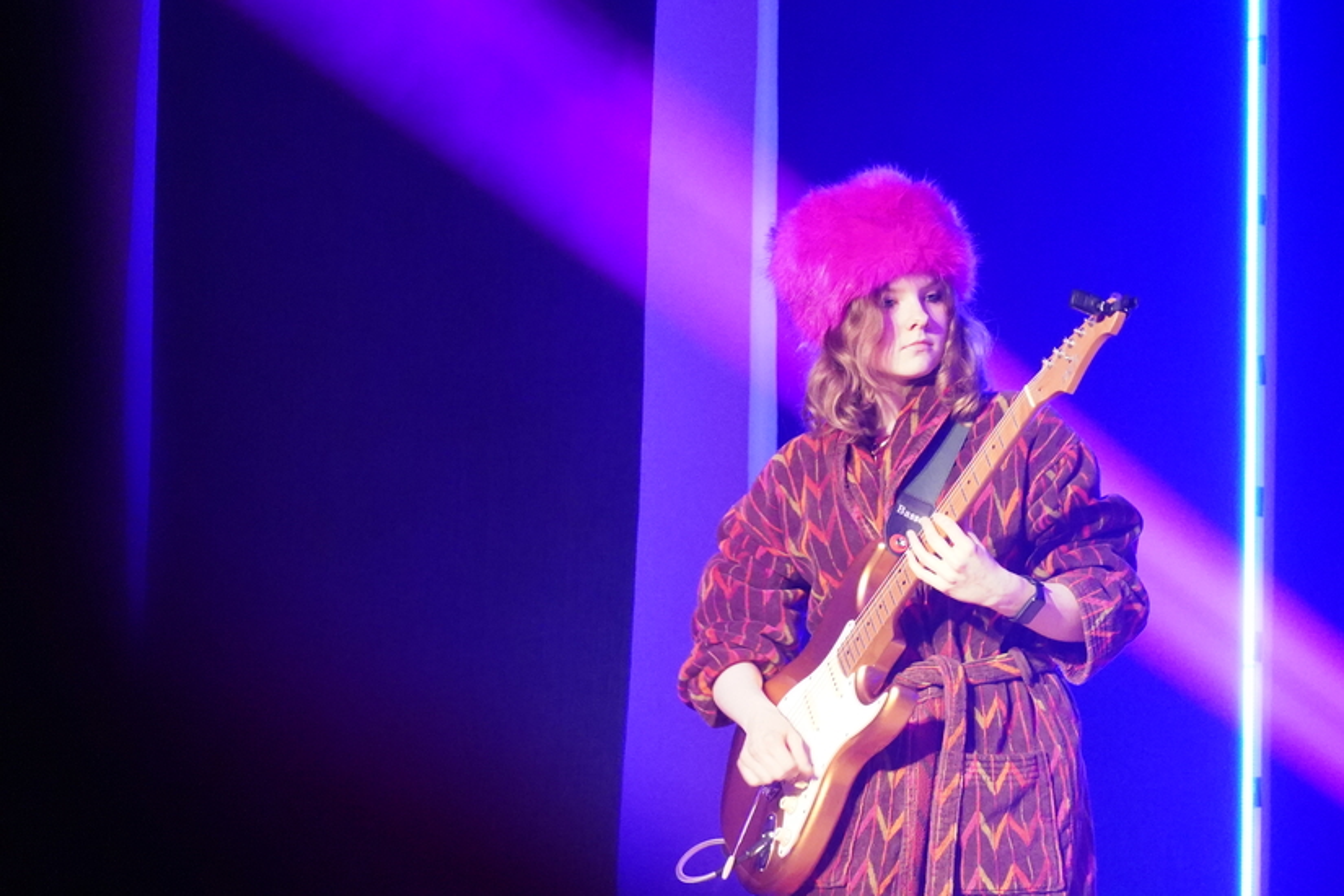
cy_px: 448
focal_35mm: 202
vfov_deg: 6.8
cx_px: 672
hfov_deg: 10.2
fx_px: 7541
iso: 12800
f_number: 5.6
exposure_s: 1/160
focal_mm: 135
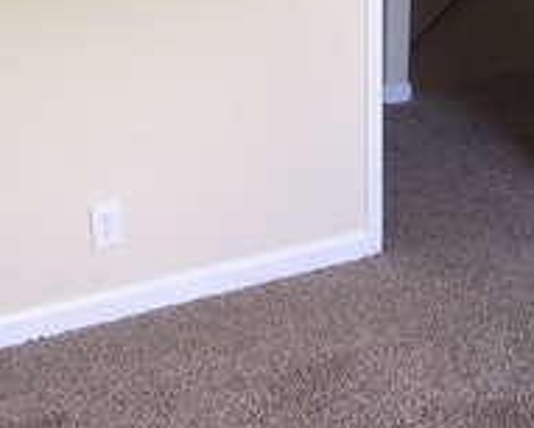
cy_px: 78
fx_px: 1123
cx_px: 322
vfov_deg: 21.3
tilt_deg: -13.7
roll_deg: +0.6
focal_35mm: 71
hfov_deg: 26.7
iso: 32
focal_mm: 4.15
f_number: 2.2
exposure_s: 1/34
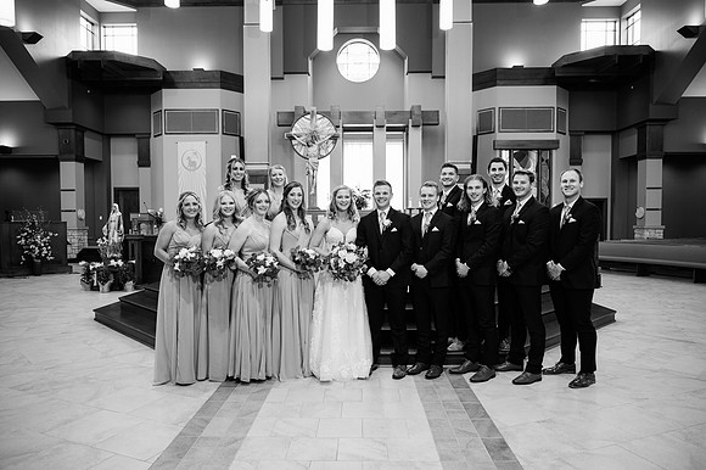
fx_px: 490
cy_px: 235
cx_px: 353
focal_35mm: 25
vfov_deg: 51.2
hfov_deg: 71.5
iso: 1000
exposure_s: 1/200
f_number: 3.2
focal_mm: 25
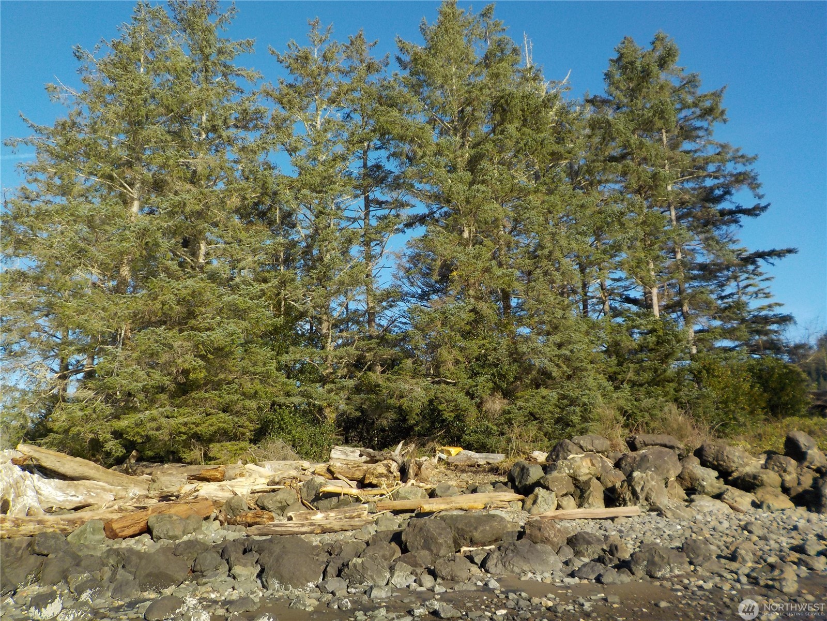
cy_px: 310
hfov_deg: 60.0
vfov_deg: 46.8
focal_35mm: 30
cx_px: 414
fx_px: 717
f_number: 3.3
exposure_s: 1/1000
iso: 125
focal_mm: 4.1
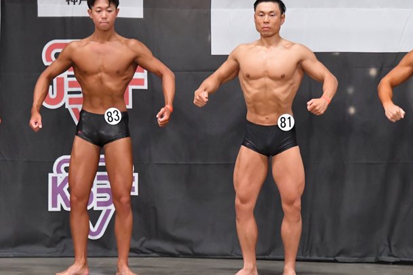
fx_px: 3166
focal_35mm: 276
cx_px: 209
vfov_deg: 5.0
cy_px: 135
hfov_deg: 7.5
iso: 6400
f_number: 5.6
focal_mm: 145
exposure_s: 1/400
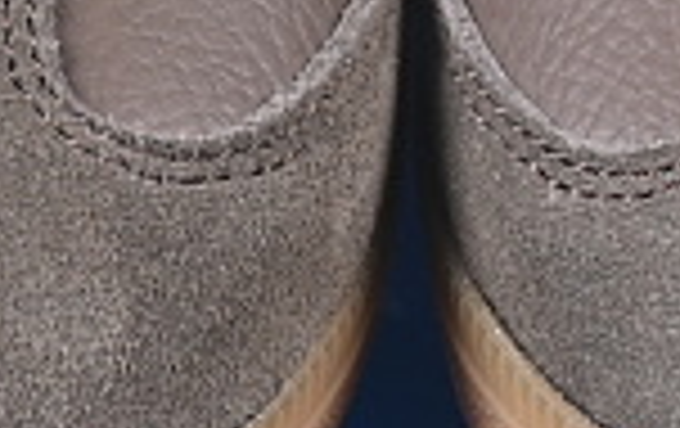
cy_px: -342
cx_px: 428
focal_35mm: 545
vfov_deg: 2.4
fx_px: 10119
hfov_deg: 3.8
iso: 160
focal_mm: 50
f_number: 6.3
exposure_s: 1/60
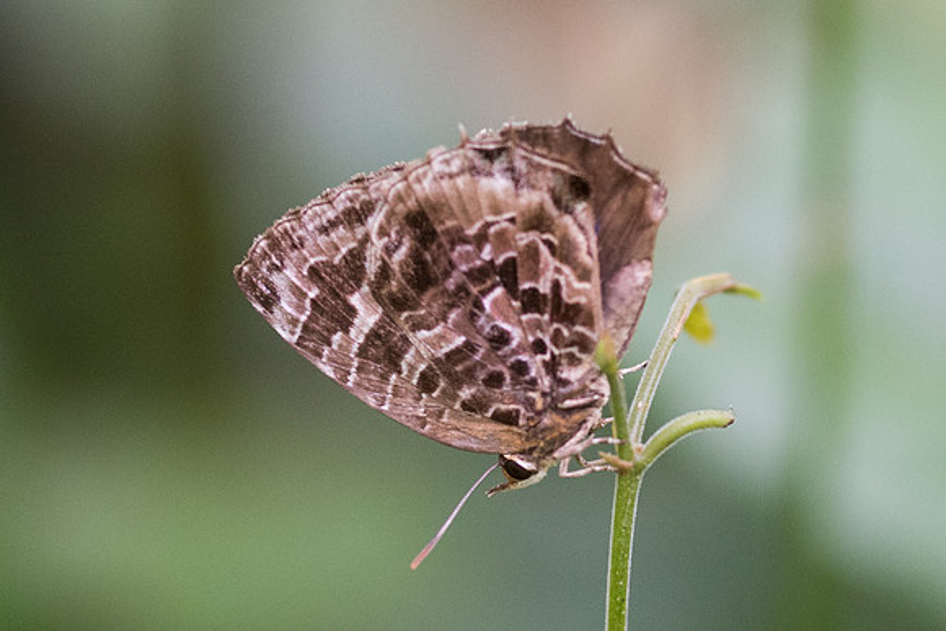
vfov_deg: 2.1
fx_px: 17200
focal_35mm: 654
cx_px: 473
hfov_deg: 3.2
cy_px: 348
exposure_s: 1/320
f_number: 3.3
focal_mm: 150
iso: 800
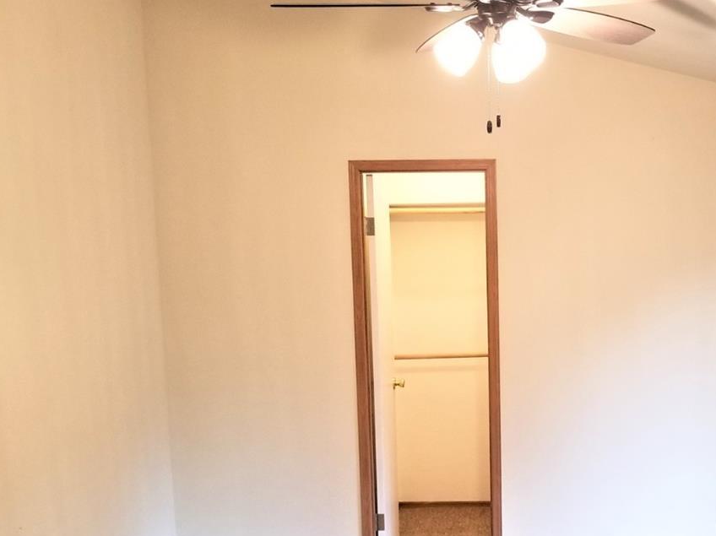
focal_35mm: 46
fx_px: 951
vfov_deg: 31.0
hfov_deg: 40.6
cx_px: 491
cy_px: 393
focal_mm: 4.3
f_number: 1.7
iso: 160
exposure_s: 1/30
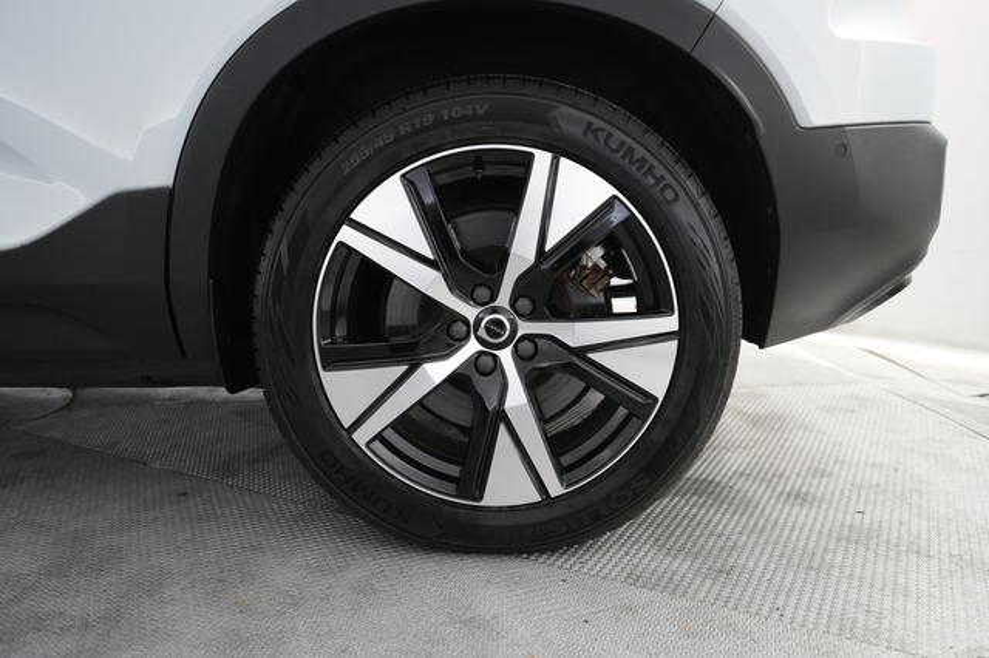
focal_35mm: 28
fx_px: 769
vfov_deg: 46.4
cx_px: 494
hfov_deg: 65.5
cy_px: 329
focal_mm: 28
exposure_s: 1/160
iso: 4000
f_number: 2.8
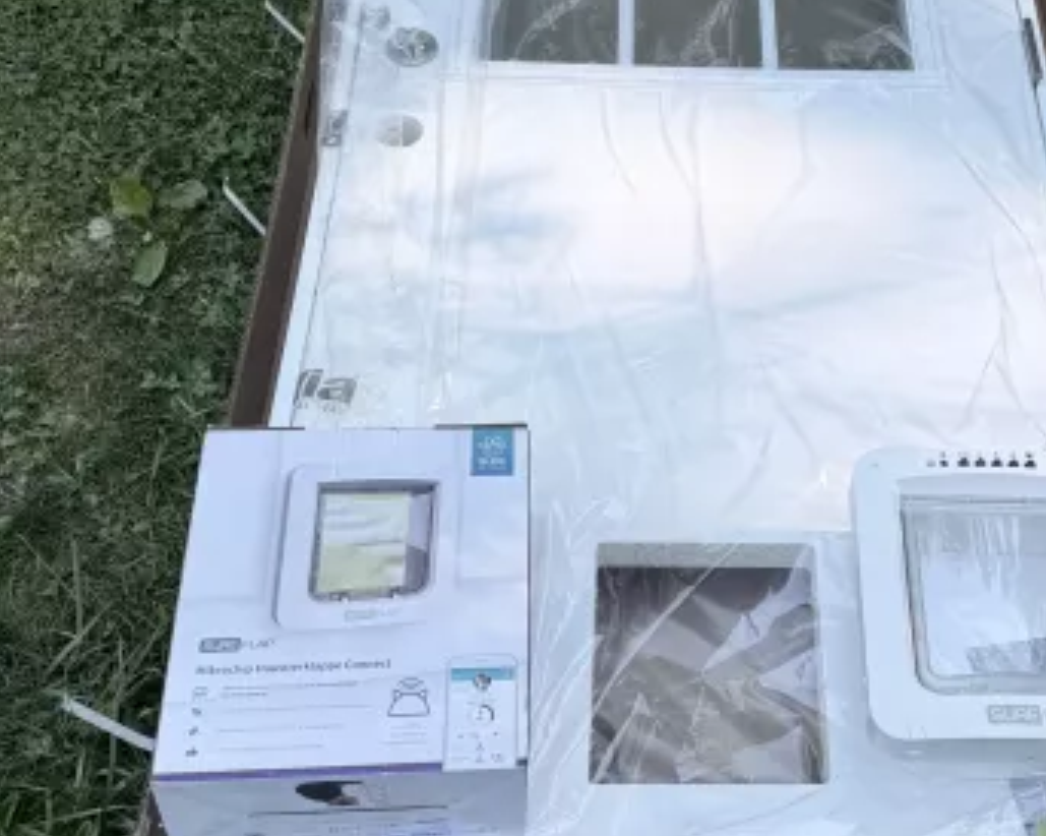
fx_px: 1578
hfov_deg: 36.2
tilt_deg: -53.5
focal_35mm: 51
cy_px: 316
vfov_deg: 29.5
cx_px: 720
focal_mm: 6.76
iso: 80
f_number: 1.78
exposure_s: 1/593
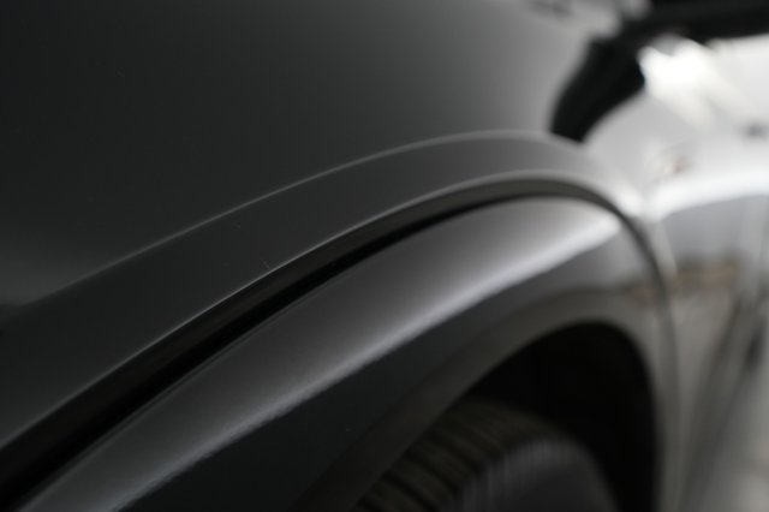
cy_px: 256
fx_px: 598
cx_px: 384
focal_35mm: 28
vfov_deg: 46.4
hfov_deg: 65.5
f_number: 4.5
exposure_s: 1/100
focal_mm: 28
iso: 1600
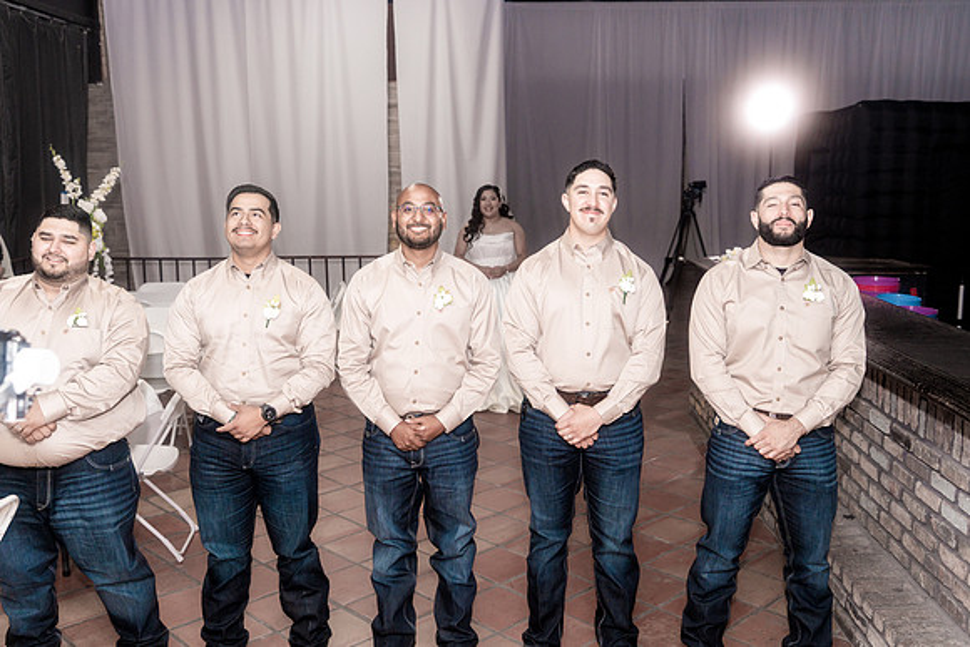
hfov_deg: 54.4
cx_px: 485
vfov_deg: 37.9
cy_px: 324
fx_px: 943
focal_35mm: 35
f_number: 4
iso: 2000
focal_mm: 35
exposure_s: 1/250
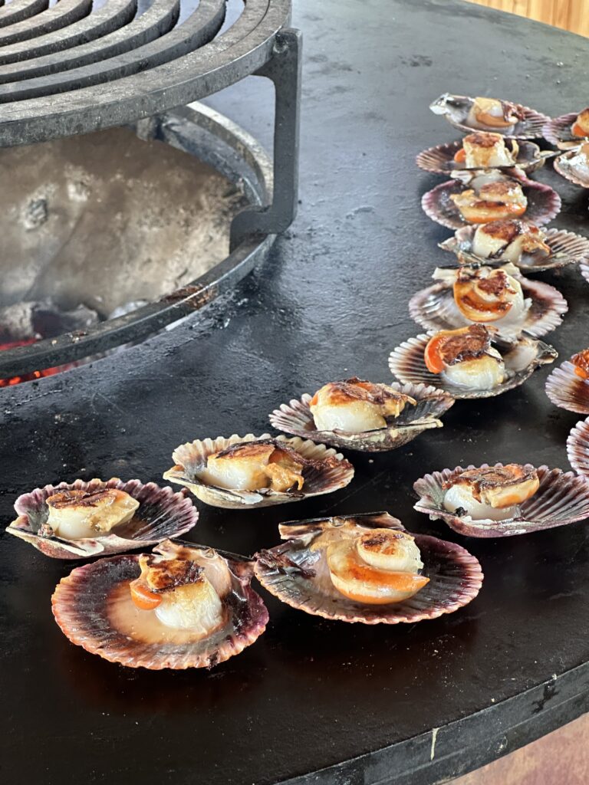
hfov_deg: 19.1
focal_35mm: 77
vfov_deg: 25.3
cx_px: 294
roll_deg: -1.6
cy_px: 392
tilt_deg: -27.3
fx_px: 1747
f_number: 2.8
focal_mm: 9
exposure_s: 1/60
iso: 250
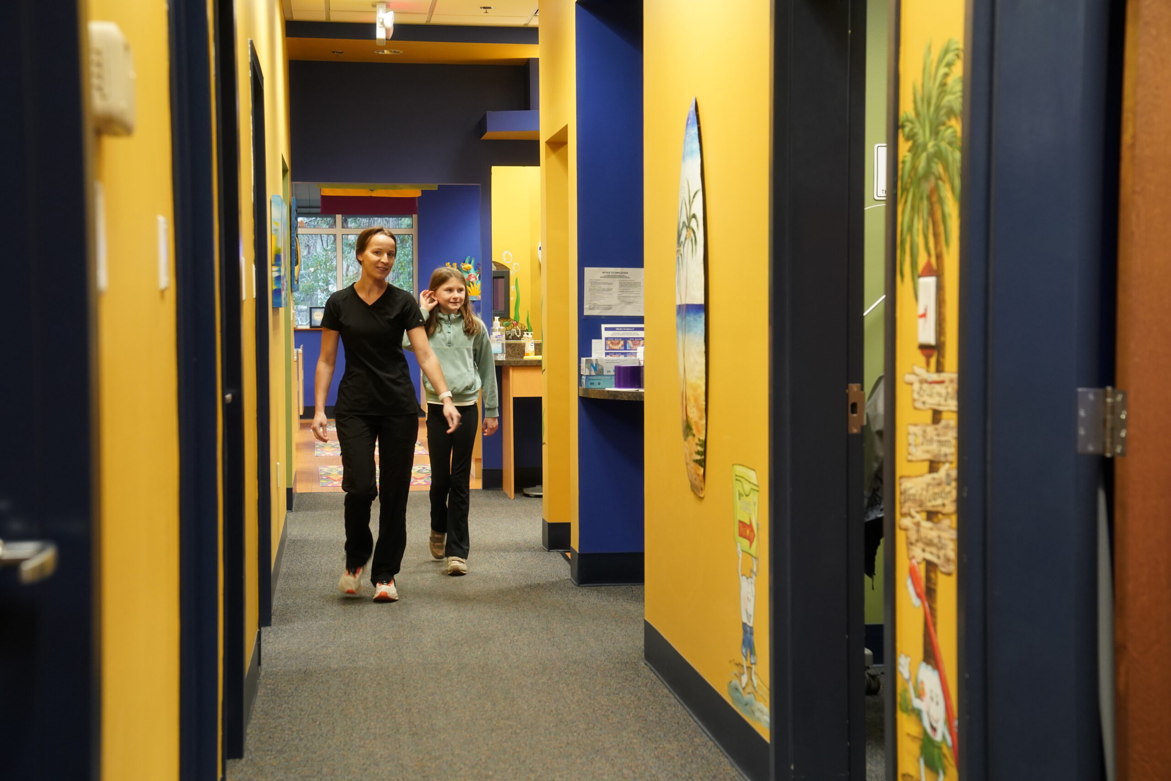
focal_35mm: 55
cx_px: 586
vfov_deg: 24.6
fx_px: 1789
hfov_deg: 36.2
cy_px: 390
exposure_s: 1/50
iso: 2000
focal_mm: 55
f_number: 4.5
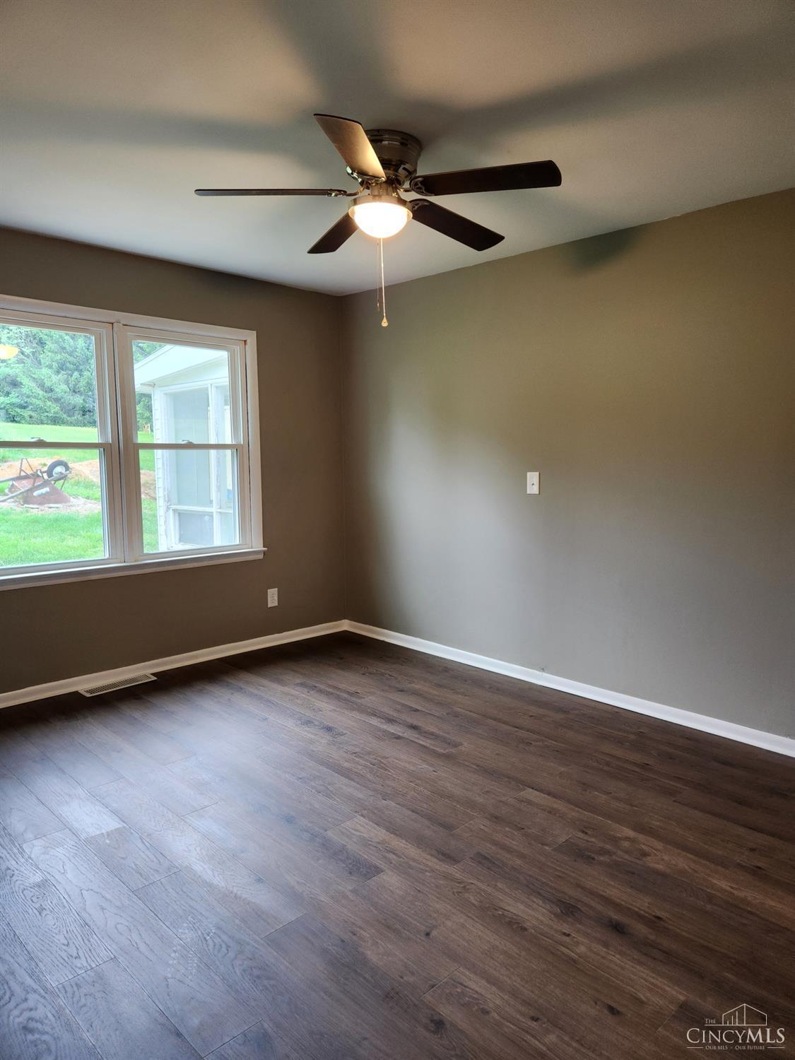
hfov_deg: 58.9
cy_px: 530
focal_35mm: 23
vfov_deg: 73.9
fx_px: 704
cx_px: 398
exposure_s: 1/120
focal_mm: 5.4
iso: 320
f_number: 1.8
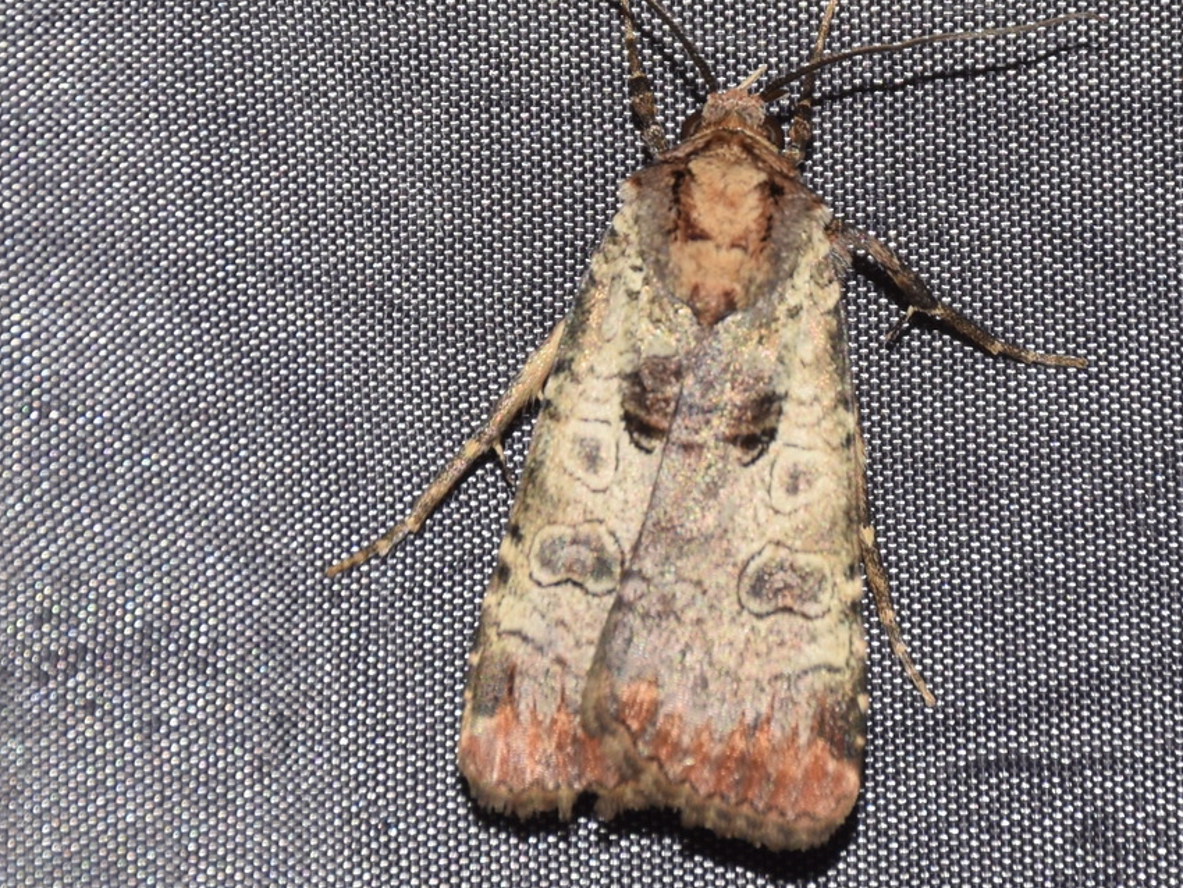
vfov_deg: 6.5
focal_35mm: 228
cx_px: 607
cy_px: 444
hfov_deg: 8.7
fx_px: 7794
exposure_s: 1/160
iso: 100
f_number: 13
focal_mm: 140
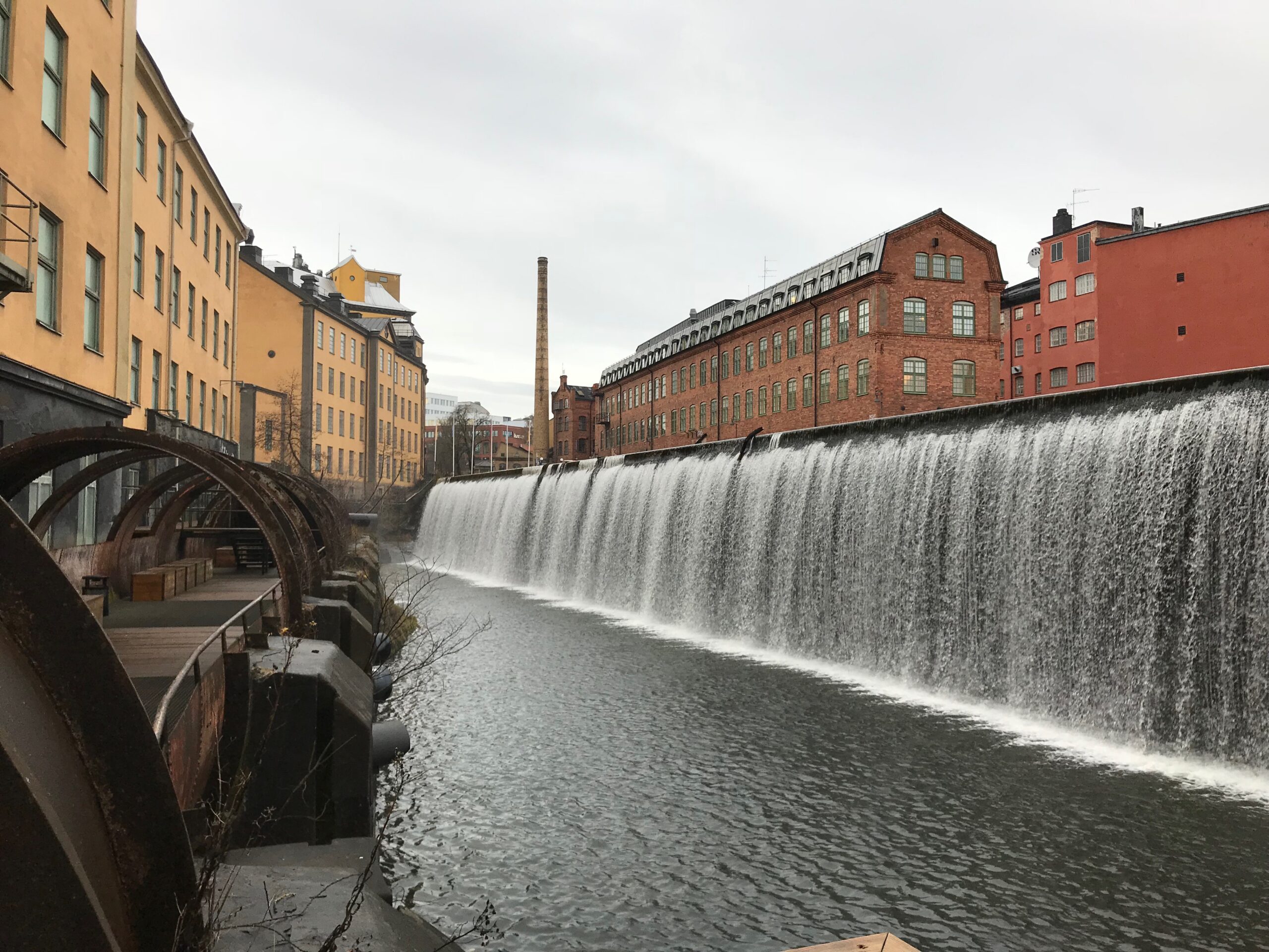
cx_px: 634
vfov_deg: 49.7
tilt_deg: +3.2
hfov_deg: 63.4
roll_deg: -1.3
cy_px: 476
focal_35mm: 28
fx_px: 1026
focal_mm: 3.99
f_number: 1.8
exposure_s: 1/265
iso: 20
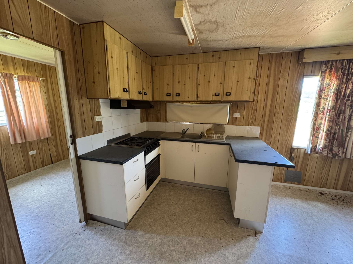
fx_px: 143
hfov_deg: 102.1
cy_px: 132
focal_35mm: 14
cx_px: 176
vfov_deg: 85.7
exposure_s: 1/60
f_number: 2.2
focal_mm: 2.22
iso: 500
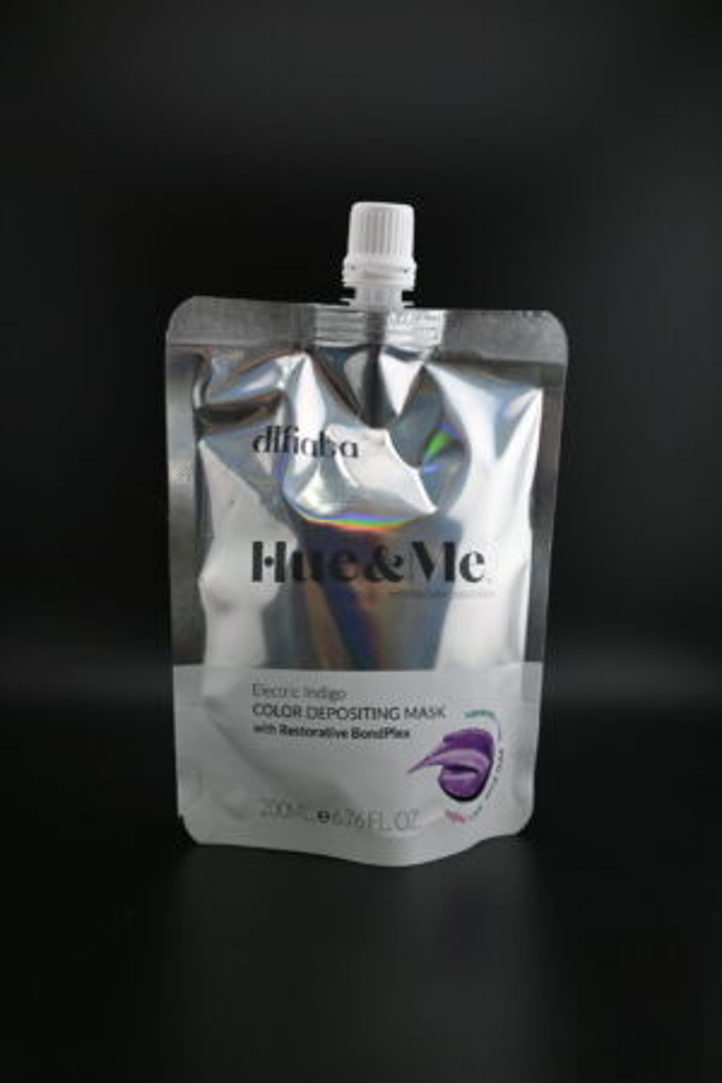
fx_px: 970
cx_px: 361
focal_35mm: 32
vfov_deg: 58.3
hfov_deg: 40.8
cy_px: 542
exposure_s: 1/30
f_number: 4
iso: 100
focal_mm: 21.5
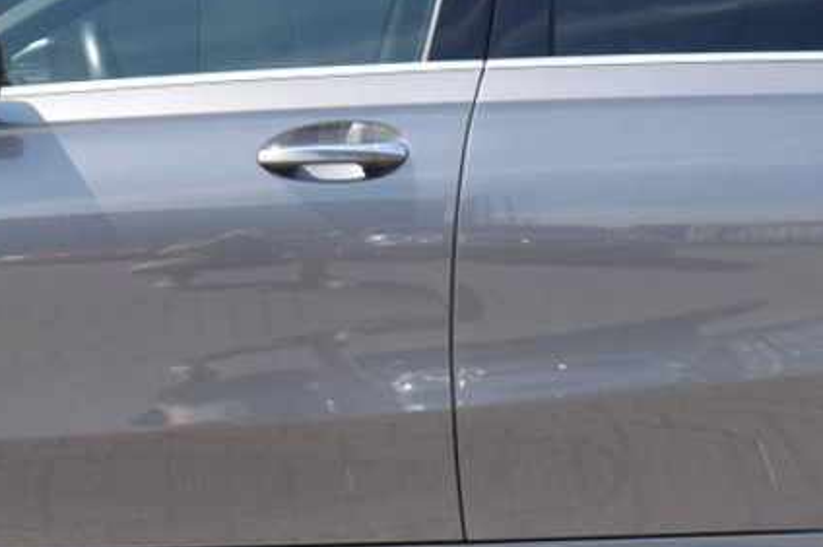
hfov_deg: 18.7
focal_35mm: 109
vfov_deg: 12.3
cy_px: -110
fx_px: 2490
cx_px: 248
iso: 220
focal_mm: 22
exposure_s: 1/250
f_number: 8
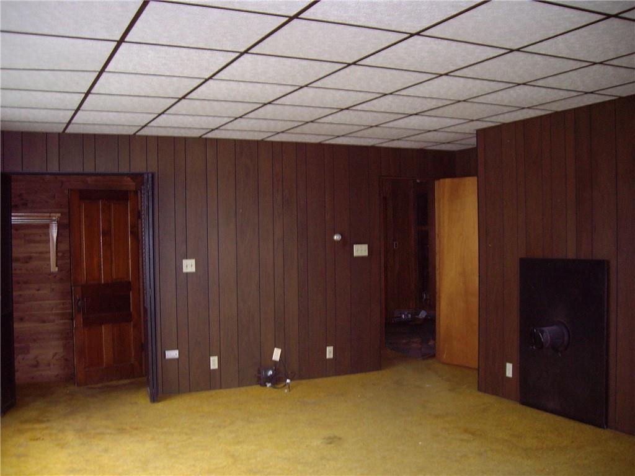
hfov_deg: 49.0
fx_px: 697
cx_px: 318
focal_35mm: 38
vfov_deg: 37.7
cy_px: 238
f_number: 2.7
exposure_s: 1/40
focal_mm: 6.2
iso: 200
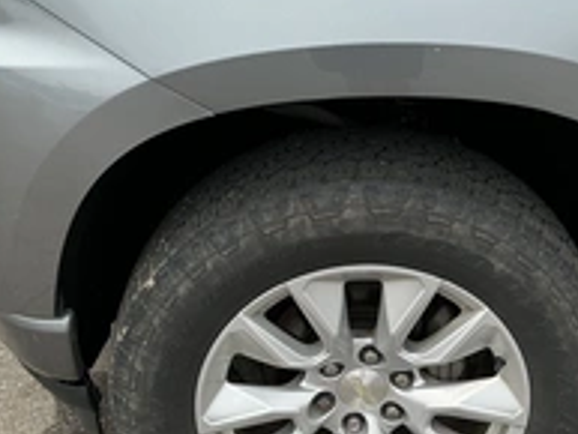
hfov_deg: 33.0
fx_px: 969
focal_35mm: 58
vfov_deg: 25.2
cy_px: 195
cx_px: 365
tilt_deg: -24.3
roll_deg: -2.8
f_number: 1.8
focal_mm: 3
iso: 25
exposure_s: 1/978
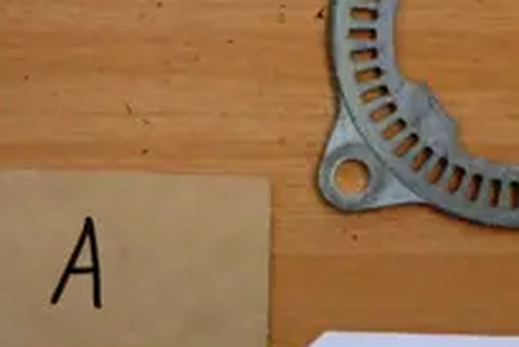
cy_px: 167
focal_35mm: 78
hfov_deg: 25.8
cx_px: 367
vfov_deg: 17.5
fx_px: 1125
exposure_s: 1/60
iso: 250
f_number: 3.5
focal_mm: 5.8
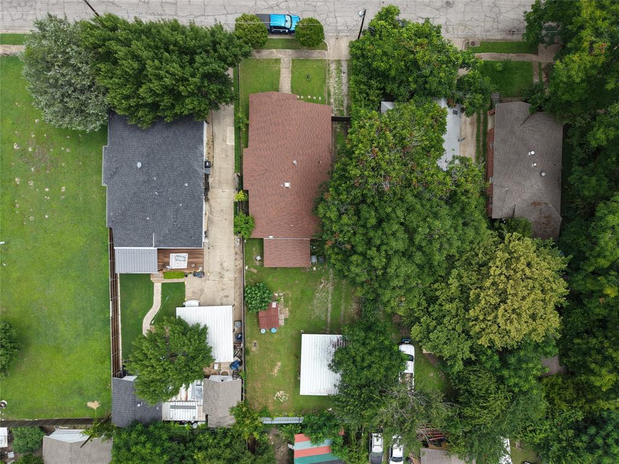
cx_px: 310
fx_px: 429
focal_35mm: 24
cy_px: 232
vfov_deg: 56.8
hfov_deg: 71.6
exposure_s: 1/2500
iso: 160
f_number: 1.8
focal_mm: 8.67
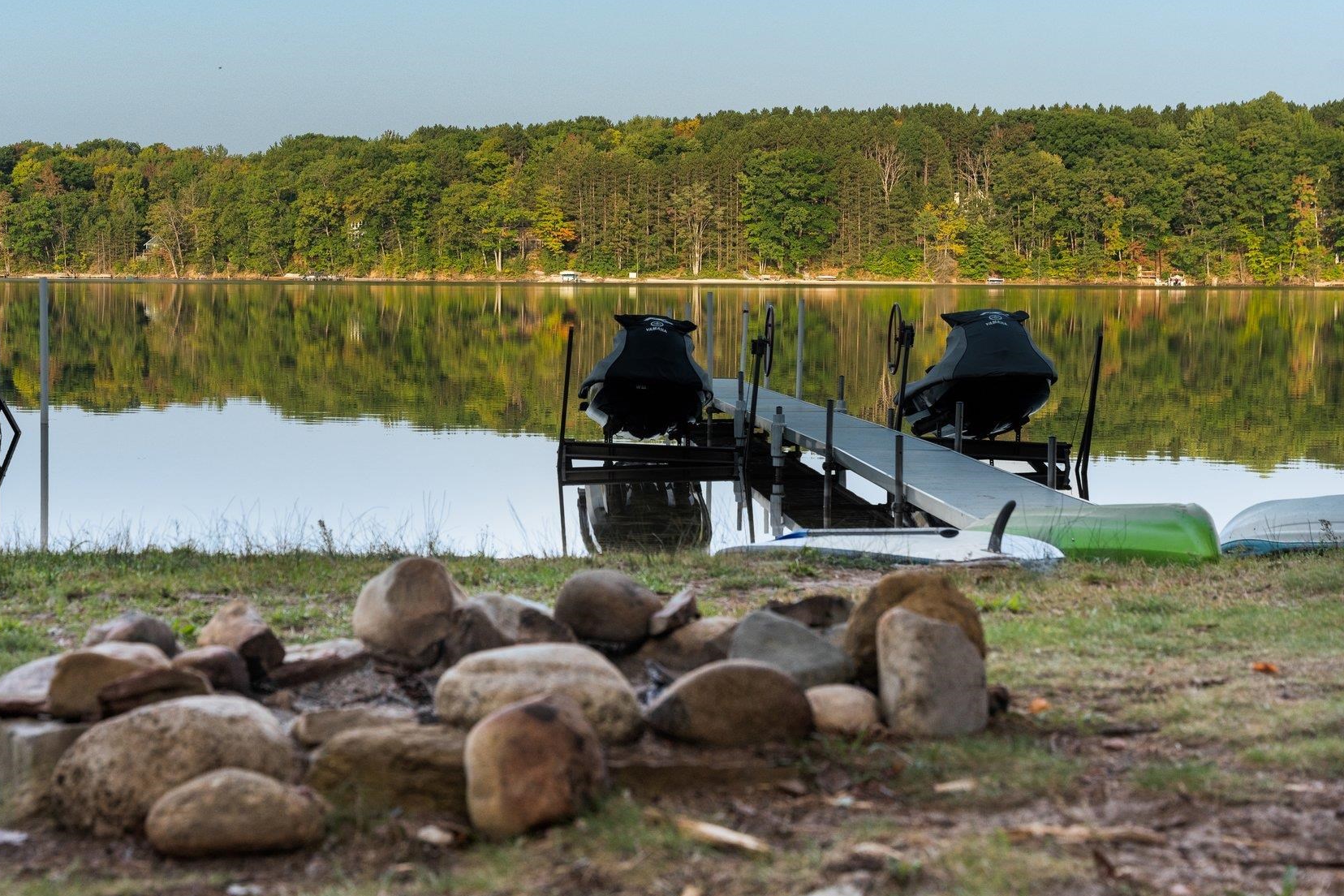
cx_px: 526
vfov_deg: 20.0
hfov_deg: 29.5
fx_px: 2543
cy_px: 384
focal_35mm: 68
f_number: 5.6
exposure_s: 1/400
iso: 800
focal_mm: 55.1
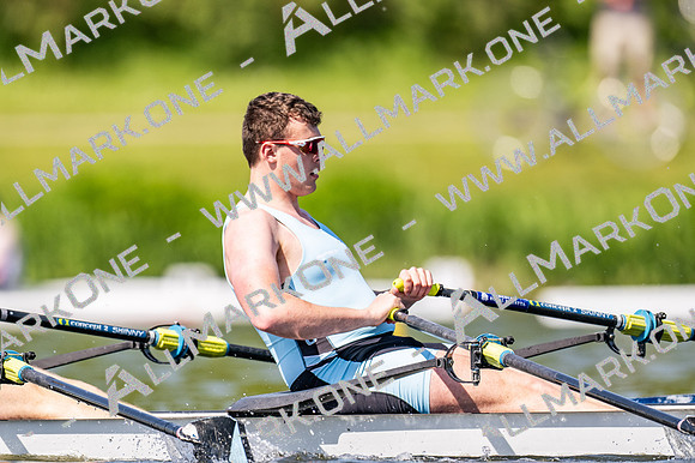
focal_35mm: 900
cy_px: 232
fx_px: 17364
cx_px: 348
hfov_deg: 2.3
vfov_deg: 1.5
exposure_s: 1/2500
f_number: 4
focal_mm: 600
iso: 280
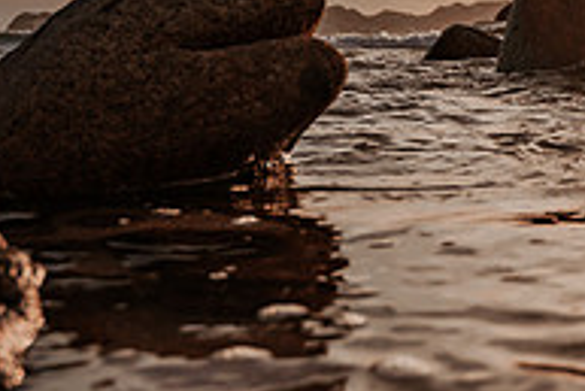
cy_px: -33
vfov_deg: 17.8
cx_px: 791
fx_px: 1203
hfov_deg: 23.6
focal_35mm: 74
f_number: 4
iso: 100
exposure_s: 1/3200
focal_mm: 24
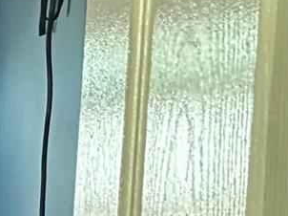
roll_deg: -1.2
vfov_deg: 14.6
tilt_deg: -2.3
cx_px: -585
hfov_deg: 11.3
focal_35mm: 95
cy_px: 308
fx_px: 790
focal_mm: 2.22
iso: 400
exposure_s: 1/60
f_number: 2.2
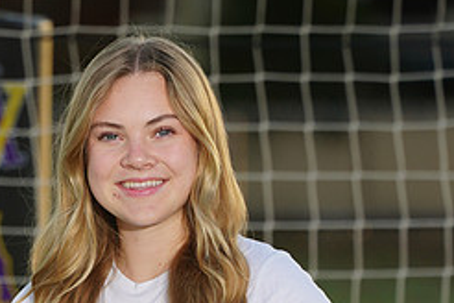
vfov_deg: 1.6
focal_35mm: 844
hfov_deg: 2.4
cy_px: 440
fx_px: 10643
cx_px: 114
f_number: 9
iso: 200
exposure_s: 1/200
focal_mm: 358
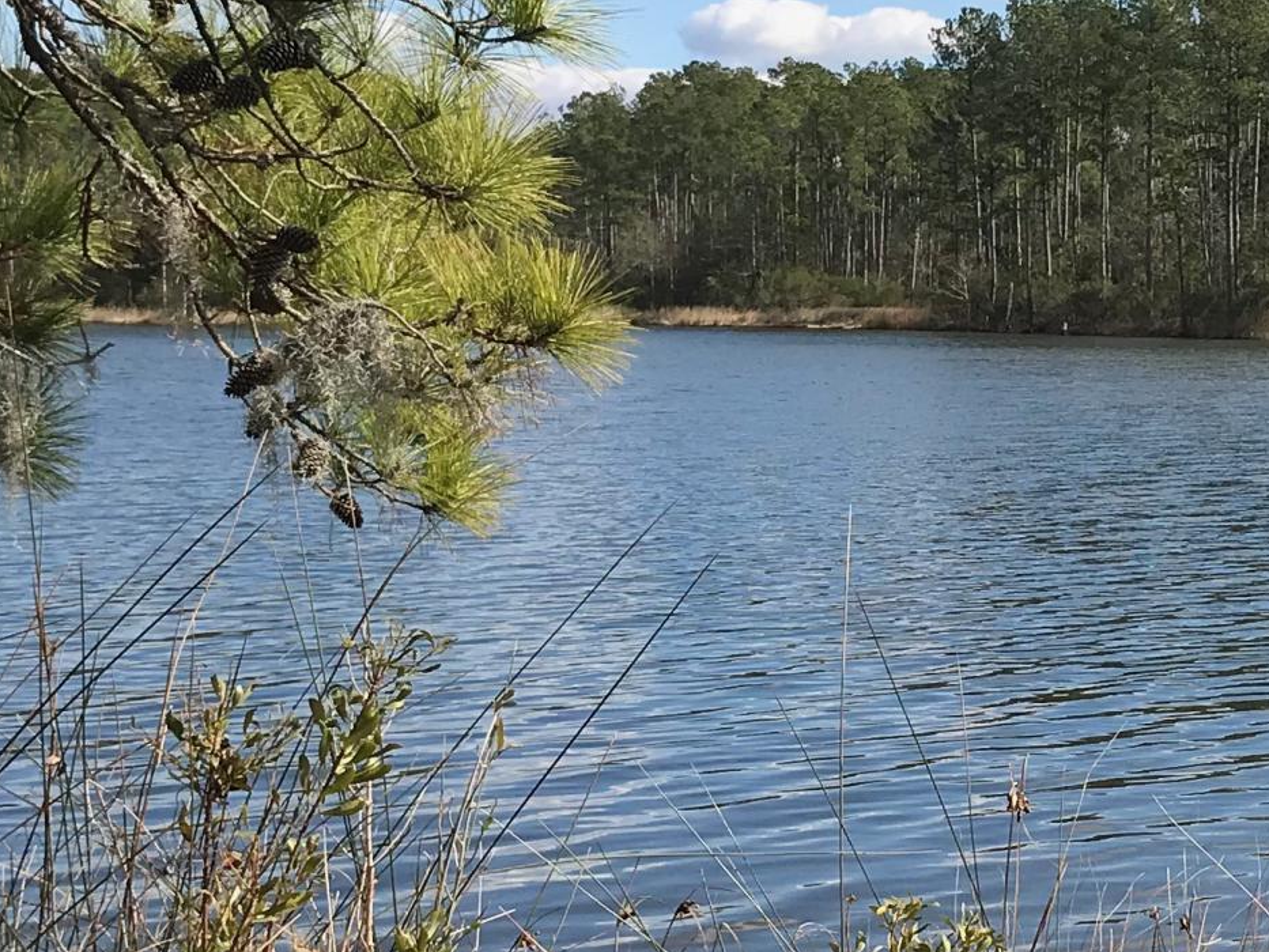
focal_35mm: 90
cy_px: 593
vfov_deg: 16.4
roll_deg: -1.1
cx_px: 1096
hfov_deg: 21.4
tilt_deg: -3.7
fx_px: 3300
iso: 20
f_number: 1.8
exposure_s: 1/2128
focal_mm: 3.99
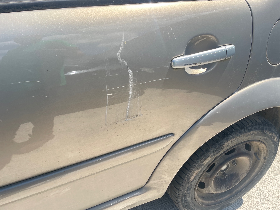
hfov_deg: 67.3
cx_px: 140
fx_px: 210
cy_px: 105
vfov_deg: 53.1
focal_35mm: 26
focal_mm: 4.2
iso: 32
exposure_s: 1/1159
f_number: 1.6
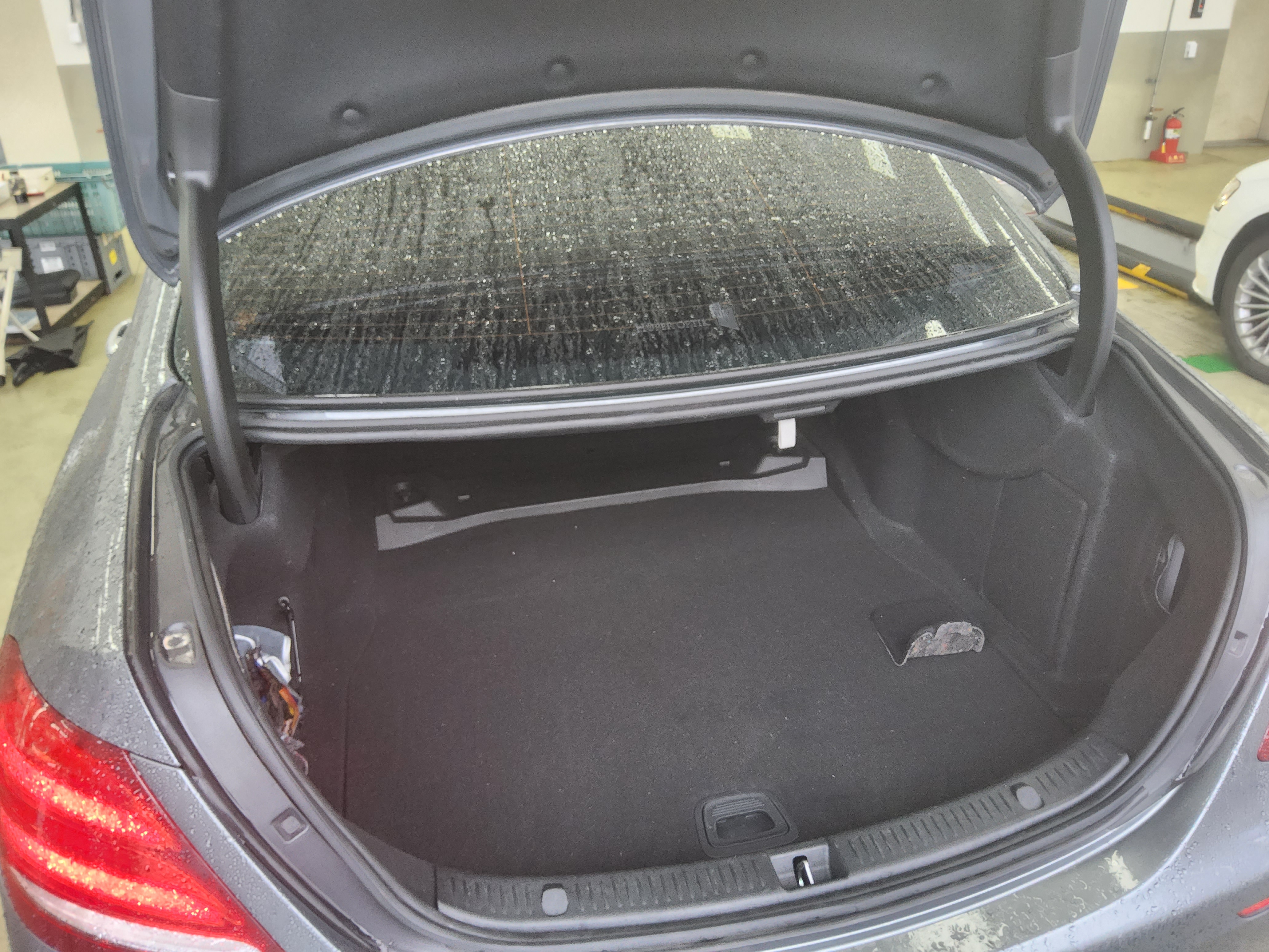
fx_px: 916
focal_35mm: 25
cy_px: 476
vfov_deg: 54.9
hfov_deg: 69.4
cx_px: 634
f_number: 2
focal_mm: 3.08
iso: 320
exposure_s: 1/120
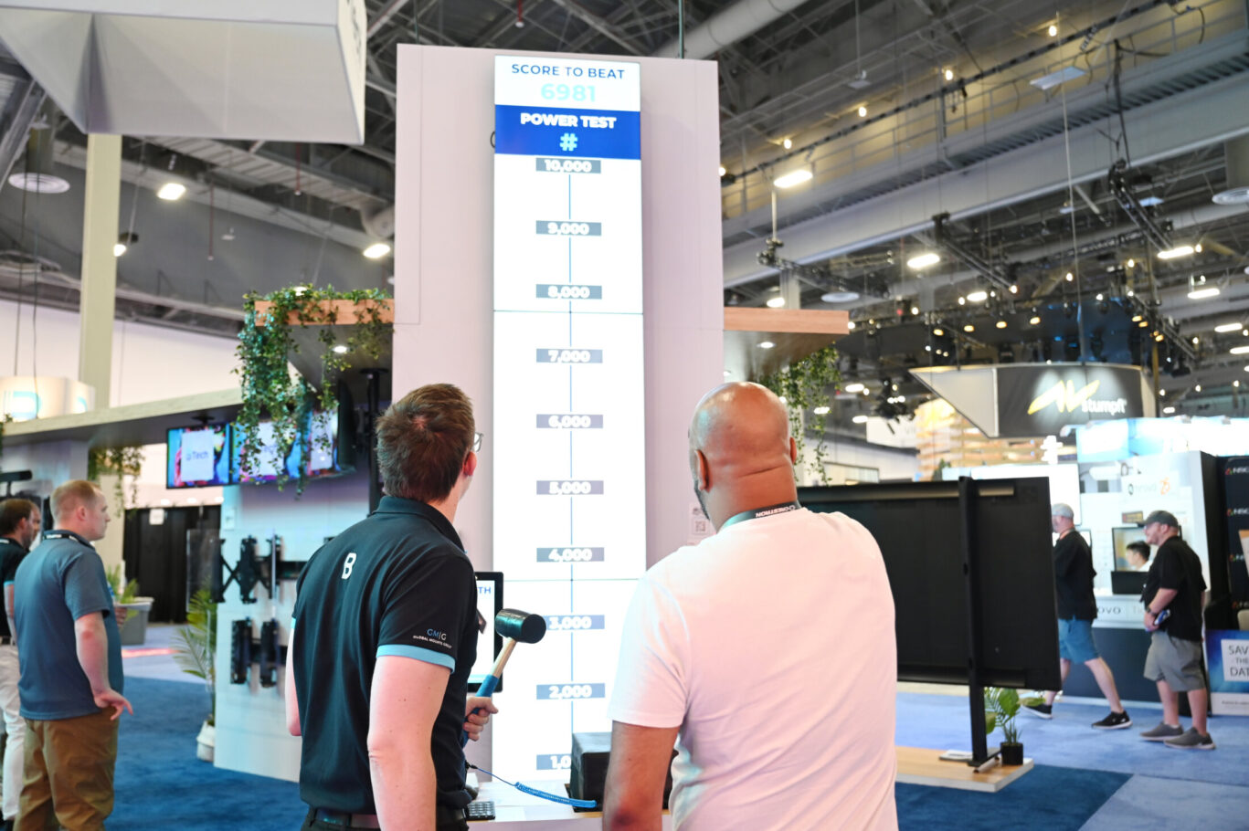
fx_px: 1110
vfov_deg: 41.1
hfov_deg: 58.7
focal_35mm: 32
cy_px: 416
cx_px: 624
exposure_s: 1/125
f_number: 3.2
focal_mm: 32
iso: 1250
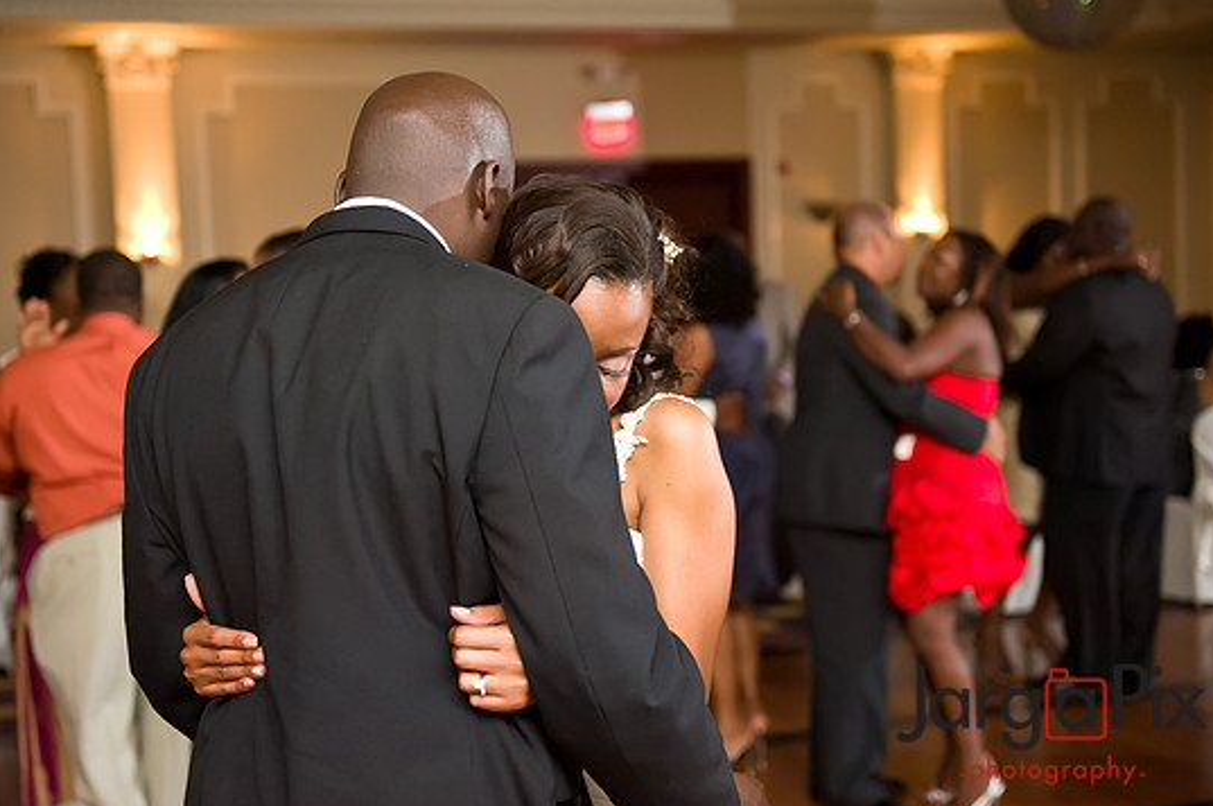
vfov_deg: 25.0
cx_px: 581
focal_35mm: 54
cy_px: 382
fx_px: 1818
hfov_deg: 36.9
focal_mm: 50
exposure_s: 1/125
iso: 3200
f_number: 2.8
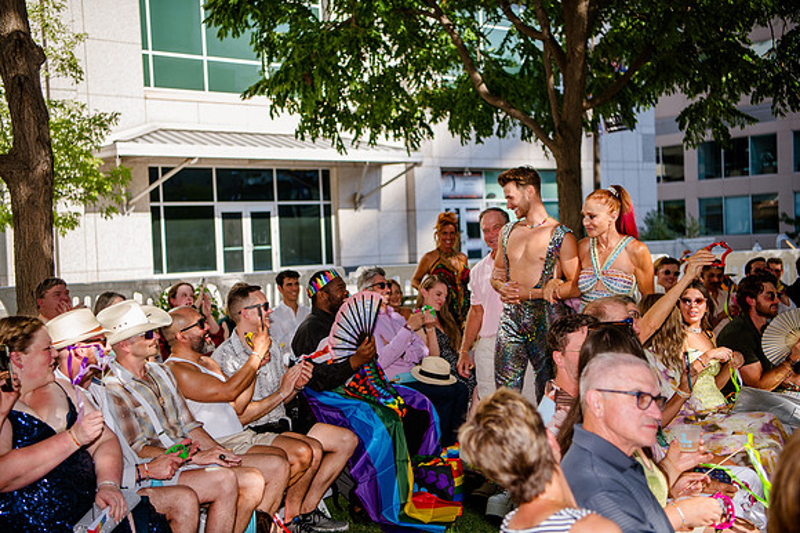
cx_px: 400
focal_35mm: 48
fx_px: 1066
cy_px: 266
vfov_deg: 28.0
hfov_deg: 41.1
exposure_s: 1/800
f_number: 2.8
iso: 200
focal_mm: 48
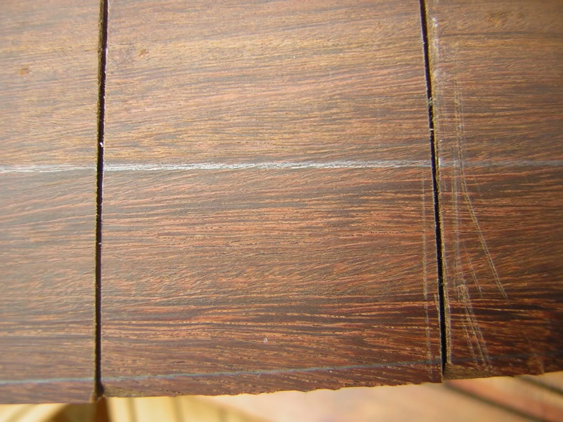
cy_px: 211
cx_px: 282
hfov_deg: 51.4
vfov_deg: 39.7
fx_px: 586
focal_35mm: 36
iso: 50
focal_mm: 4.7
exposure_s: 1/34
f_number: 2.6
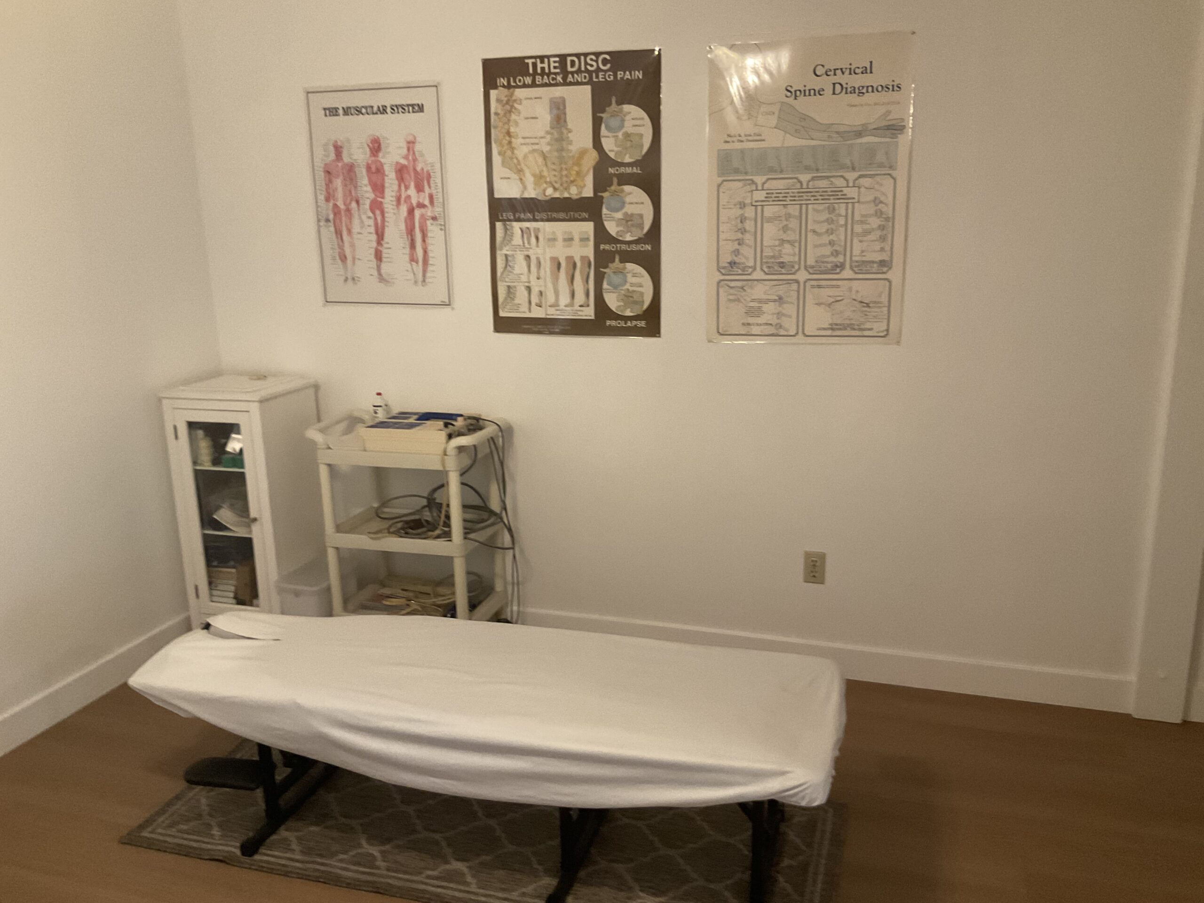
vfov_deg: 48.2
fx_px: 1009
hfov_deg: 61.7
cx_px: 602
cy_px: 452
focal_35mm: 29
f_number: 1.8
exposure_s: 1/30
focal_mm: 3
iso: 250
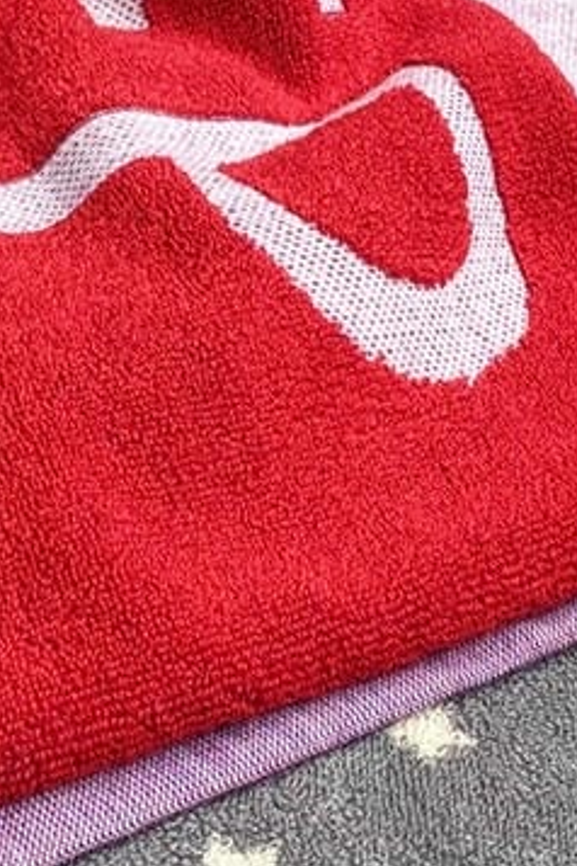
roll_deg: -6.2
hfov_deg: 15.0
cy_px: 196
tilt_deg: -39.0
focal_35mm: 91
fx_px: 2188
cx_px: 153
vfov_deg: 22.1
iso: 64
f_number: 1.8
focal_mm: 4.25
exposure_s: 1/121
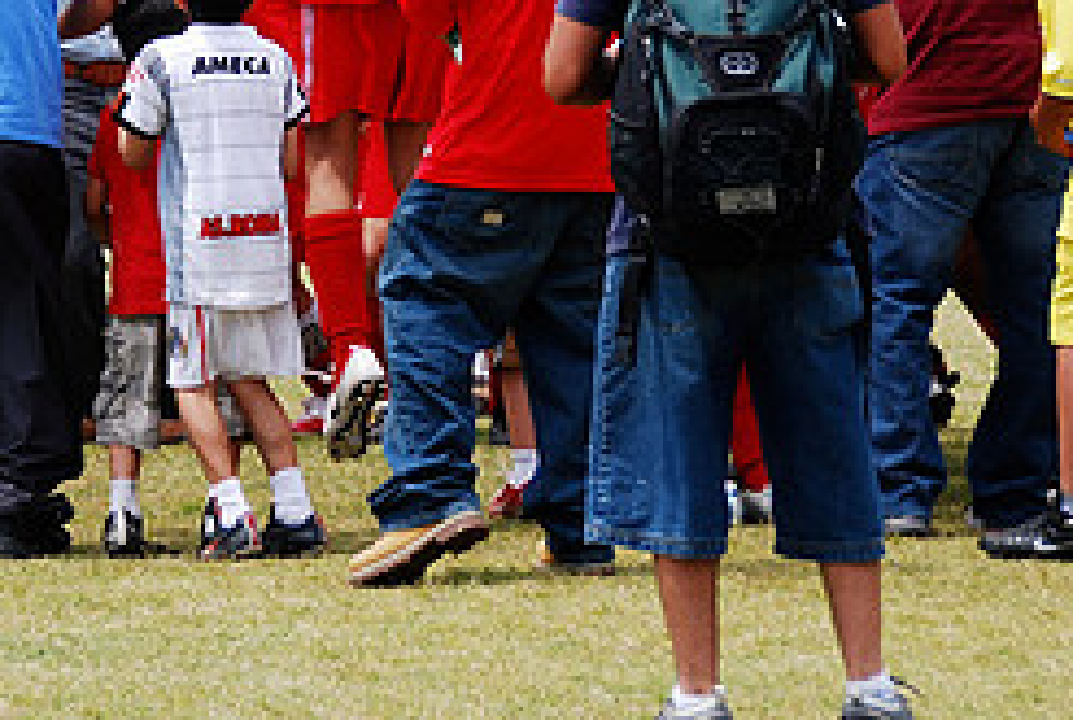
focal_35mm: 318
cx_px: 214
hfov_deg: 6.5
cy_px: -39
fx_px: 9495
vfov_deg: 4.3
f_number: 5.3
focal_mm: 90
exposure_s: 1/320
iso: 100
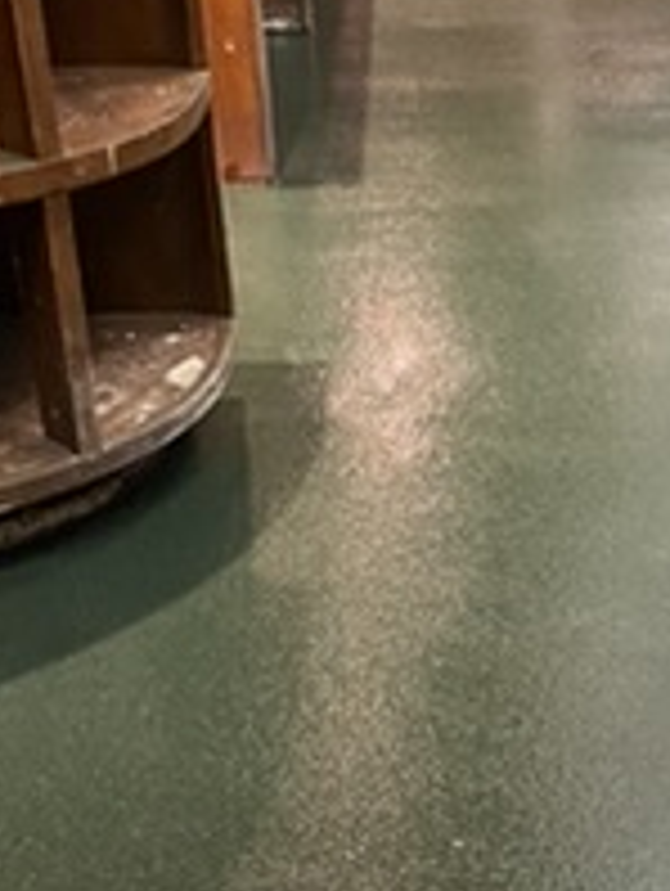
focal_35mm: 63
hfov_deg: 22.6
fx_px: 1622
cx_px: 630
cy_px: 580
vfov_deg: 30.5
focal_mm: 4.25
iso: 640
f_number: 1.8
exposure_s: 1/30
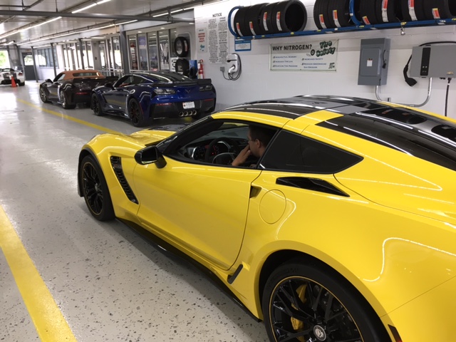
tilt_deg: -14.5
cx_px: 228
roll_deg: +1.8
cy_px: 171
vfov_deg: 48.2
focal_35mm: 29
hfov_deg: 61.7
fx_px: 382
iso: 32
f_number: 2.2
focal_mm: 4.15
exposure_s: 1/30
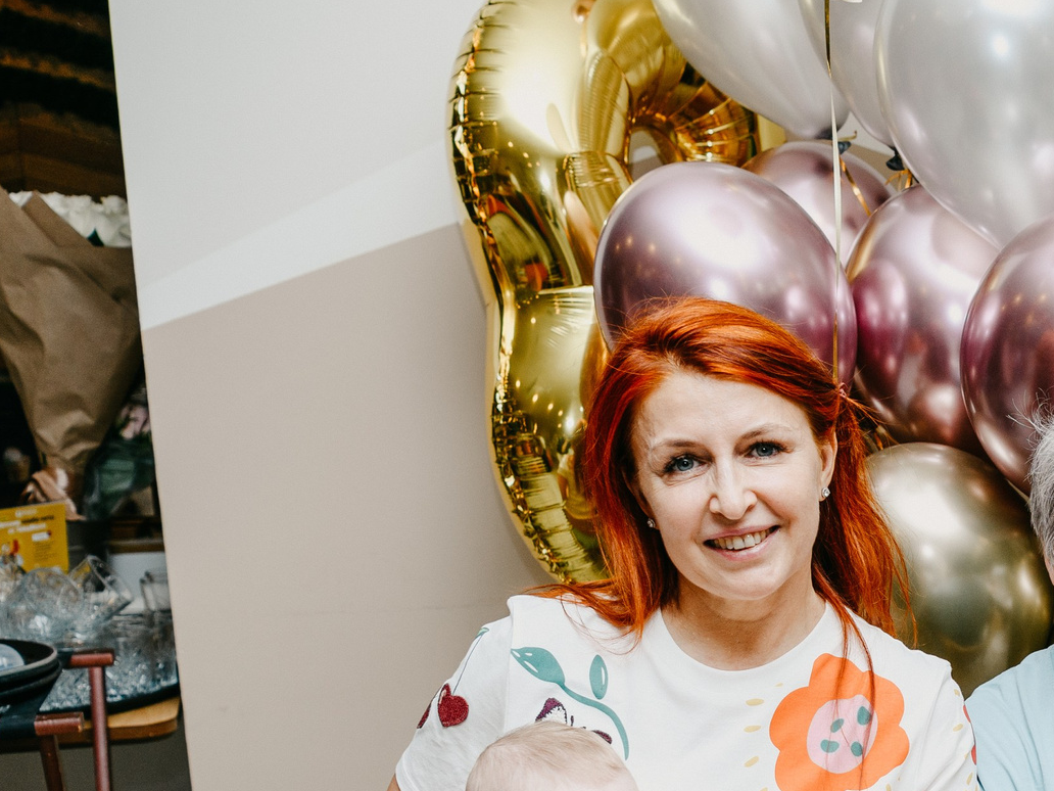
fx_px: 1888
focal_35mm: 62
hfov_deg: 28.7
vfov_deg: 22.9
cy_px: 755
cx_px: 1116
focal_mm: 26
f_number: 3.5
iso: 125
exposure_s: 1/160
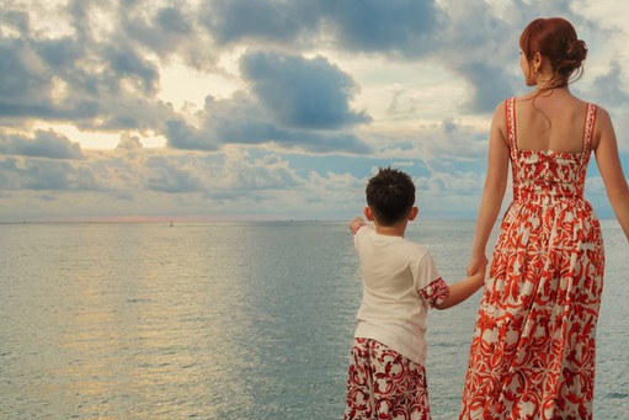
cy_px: 184
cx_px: 556
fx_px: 821
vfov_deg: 28.6
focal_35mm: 47
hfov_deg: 39.2
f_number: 5.6
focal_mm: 24
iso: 400
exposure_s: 1/250
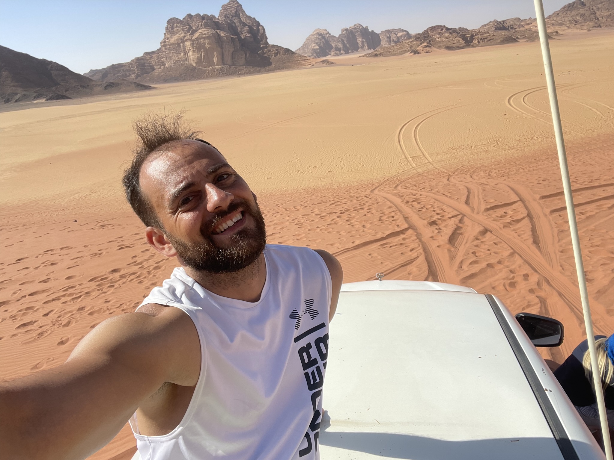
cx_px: 307
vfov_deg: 58.9
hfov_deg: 73.9
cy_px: 230
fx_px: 408
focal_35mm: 23
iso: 25
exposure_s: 1/1316
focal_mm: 2.71
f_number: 2.2
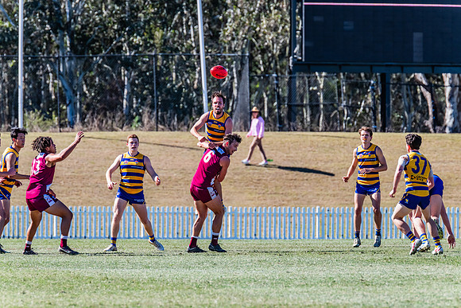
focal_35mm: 420
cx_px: 230
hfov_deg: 4.9
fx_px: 5379
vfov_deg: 3.3
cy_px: 154
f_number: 8
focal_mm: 420
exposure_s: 1/1600
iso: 800
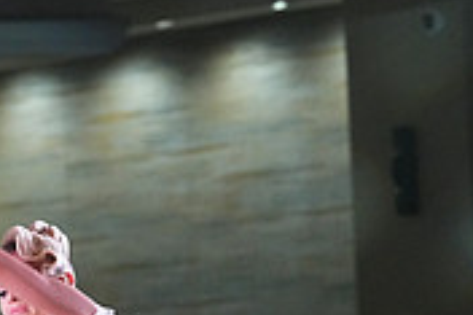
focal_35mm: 525
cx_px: -156
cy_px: 481
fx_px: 6891
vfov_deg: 2.6
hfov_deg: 3.9
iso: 8000
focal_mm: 159
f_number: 5
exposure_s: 1/400
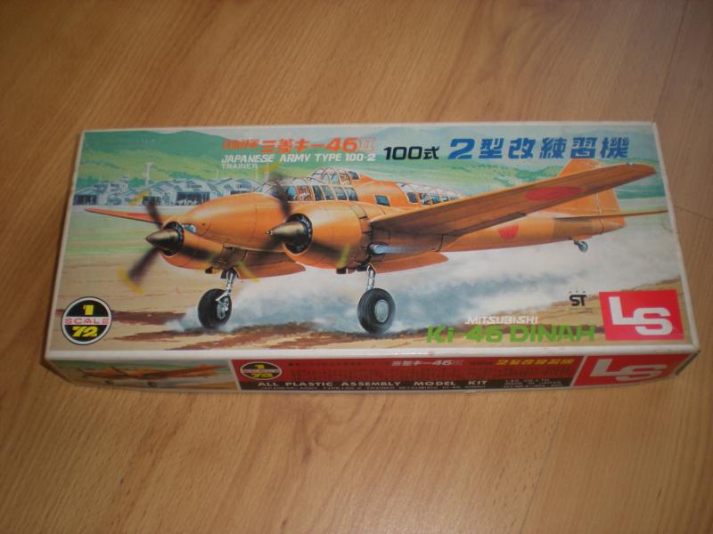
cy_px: 267
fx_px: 783
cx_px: 356
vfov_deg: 37.7
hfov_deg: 49.0
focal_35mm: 38
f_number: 3.1
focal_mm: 6.3
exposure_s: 1/31.4
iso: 64
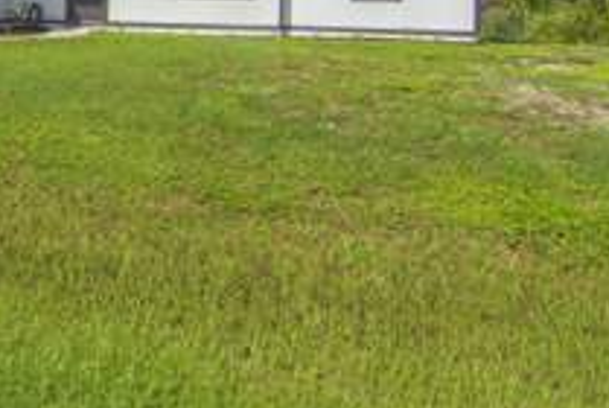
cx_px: 38
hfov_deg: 33.8
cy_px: -3
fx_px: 932
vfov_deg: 23.6
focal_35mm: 55
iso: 200
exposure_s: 1/500
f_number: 8
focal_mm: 16
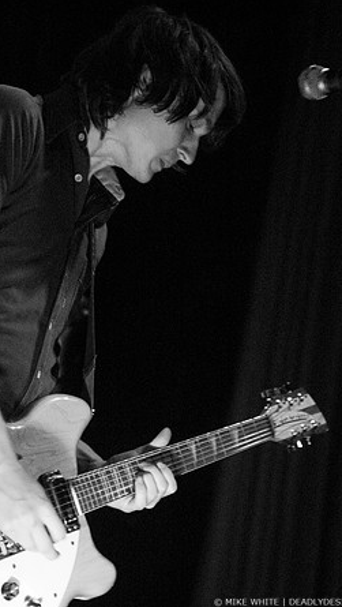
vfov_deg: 19.3
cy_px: 301
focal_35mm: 111
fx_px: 1786
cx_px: 186
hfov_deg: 10.9
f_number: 2.8
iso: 1600
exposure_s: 1/50
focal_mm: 70
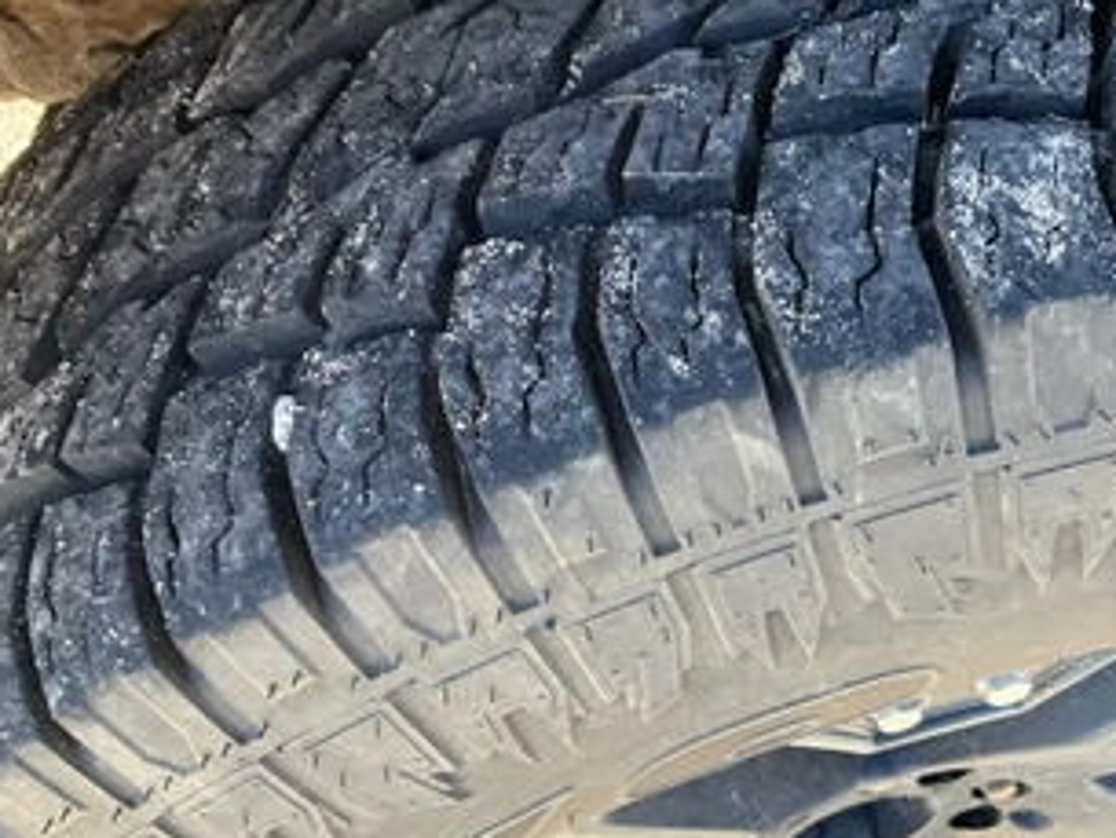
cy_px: 428
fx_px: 1226
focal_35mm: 38
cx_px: 703
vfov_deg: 37.7
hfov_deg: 48.5
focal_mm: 3
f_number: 1.8
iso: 50
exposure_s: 1/122
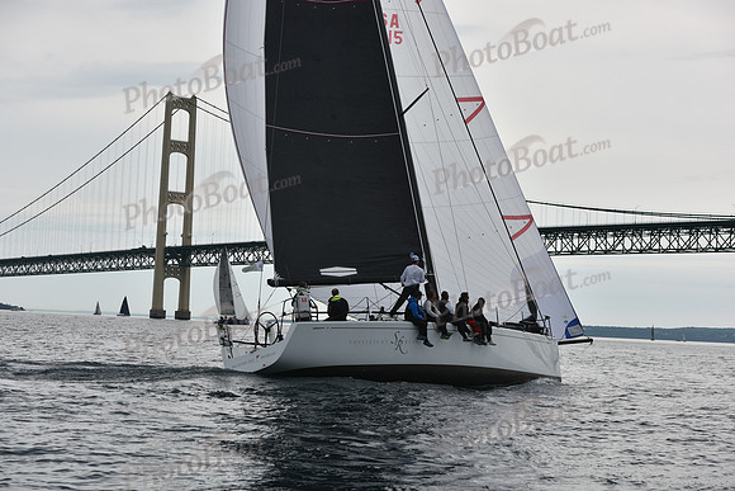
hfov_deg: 28.8
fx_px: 1429
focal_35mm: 70
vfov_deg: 19.5
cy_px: 246
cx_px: 368
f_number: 6.3
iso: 250
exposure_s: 1/800
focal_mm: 70
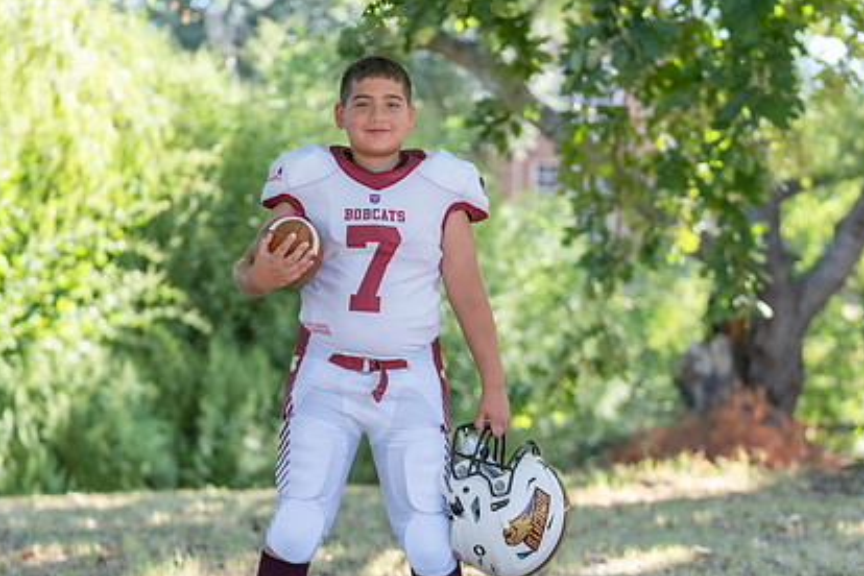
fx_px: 2832
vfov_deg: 11.6
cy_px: 350
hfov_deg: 17.3
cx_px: 426
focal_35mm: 118
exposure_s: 1/320
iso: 200
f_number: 2.8
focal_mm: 80
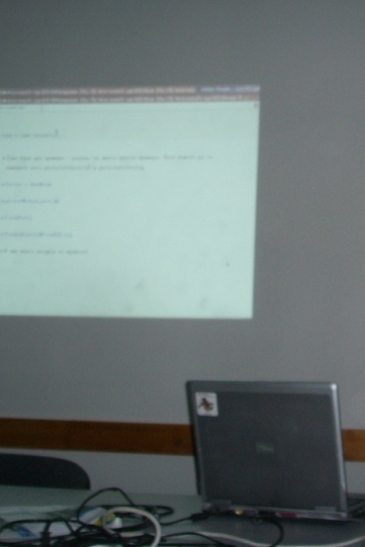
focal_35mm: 60
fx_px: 912
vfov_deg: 33.4
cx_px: 317
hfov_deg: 22.2
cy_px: 254
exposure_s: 1/45
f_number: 3.5
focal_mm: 6.6
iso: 100
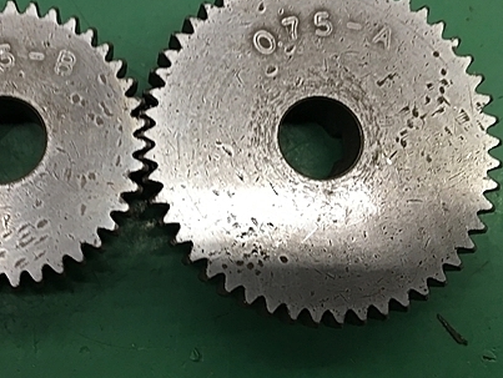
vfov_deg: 31.4
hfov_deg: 40.1
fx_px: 669
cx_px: 127
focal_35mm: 46
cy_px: 133
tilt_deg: -79.9
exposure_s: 1/30
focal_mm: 4.15
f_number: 2.2
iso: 64
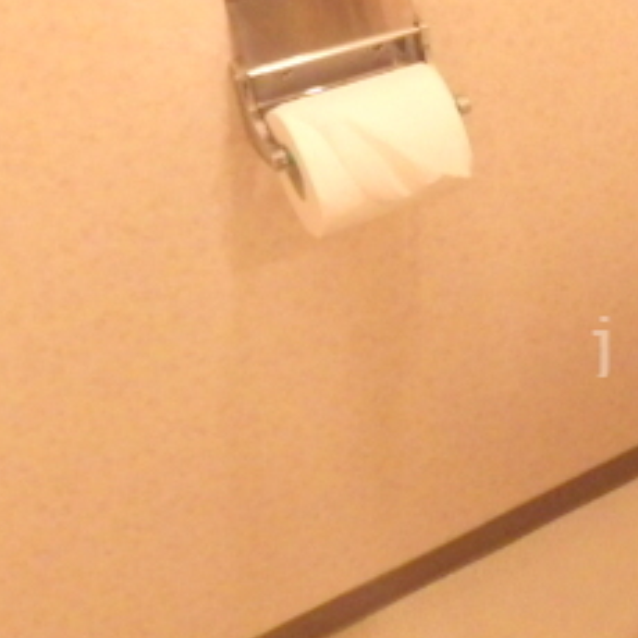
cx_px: 777
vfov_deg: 31.6
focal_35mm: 54
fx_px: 1126
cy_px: 344
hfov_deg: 27.6
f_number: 3.1
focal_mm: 4
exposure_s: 1/45
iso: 640
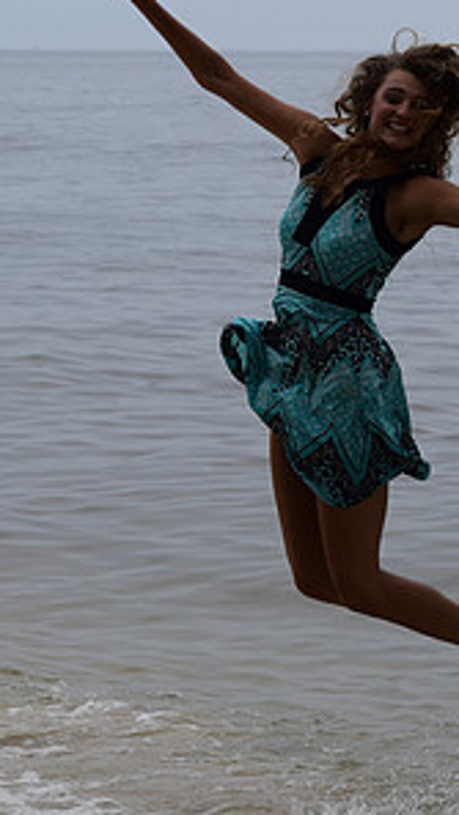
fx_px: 3658
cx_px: 353
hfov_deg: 7.2
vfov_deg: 12.7
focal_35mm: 169
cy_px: 340
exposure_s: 1/1600
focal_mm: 55
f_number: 5.6
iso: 400
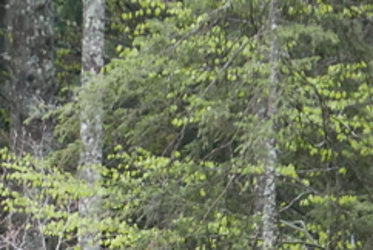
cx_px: -127
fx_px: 4512
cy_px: 326
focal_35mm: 435
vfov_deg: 3.2
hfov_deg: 4.7
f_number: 2.8
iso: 400
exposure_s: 1/125
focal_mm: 34
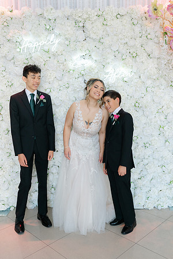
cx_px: 86
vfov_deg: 54.4
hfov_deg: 37.9
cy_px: 130
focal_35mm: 35
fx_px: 252
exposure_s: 1/160
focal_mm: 35
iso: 400
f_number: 4
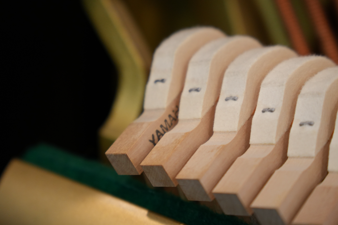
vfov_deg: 12.1
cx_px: 175
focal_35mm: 113
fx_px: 1061
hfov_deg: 18.1
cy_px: 109
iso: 1250
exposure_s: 1/125
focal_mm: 70
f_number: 3.2
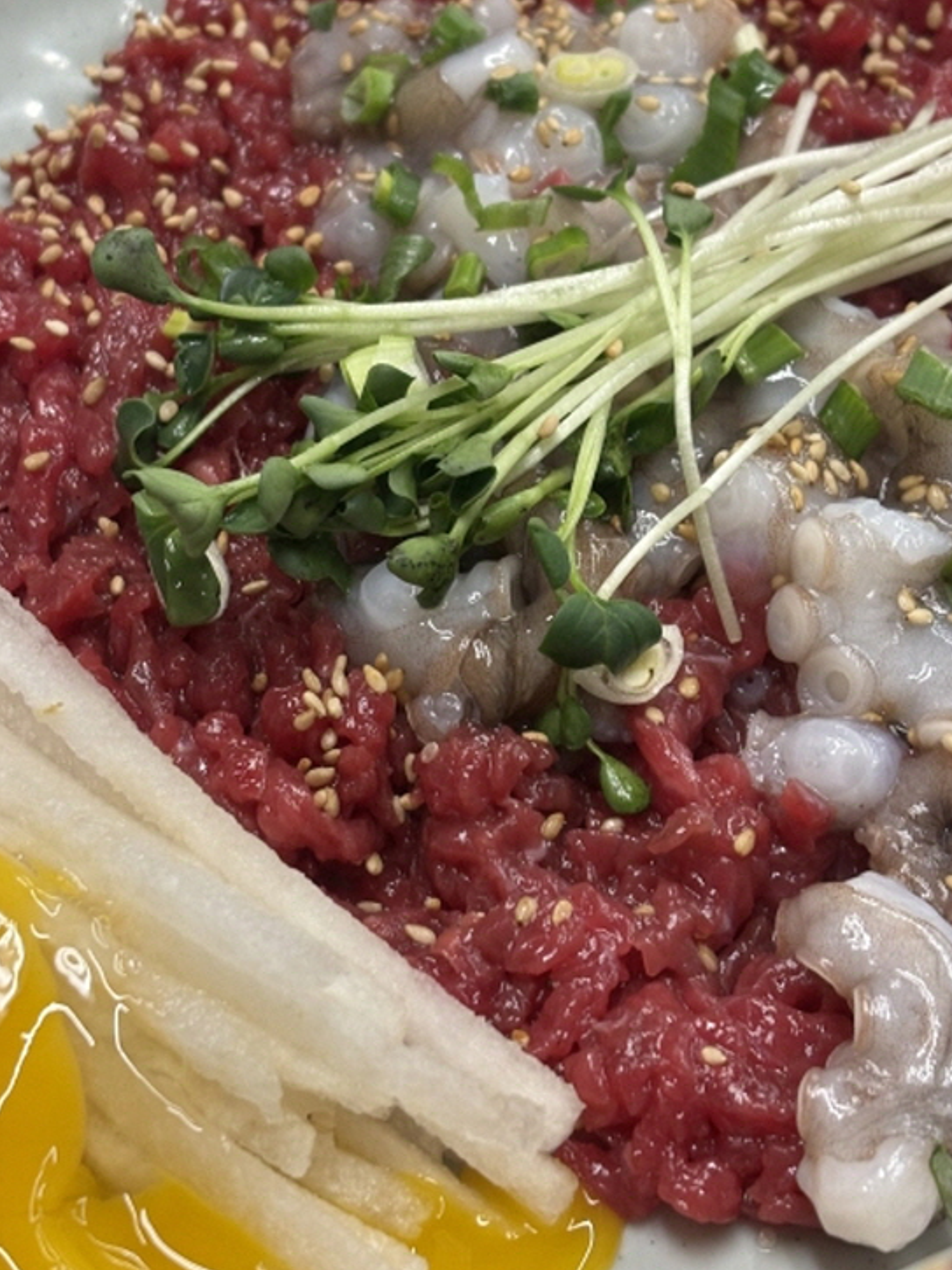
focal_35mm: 67
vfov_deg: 28.9
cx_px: 456
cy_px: 555
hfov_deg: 21.9
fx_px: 2457
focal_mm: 5.96
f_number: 1.6
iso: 64
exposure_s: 1/60
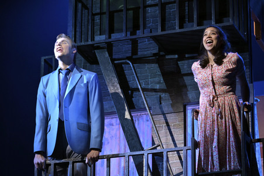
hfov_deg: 13.3
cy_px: 88
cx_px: 132
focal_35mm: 155
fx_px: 1136
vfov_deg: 8.8
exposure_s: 1/100
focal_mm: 155
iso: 1600
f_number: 5.3
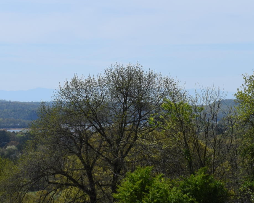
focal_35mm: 156
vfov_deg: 9.8
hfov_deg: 12.1
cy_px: 14
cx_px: -58
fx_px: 1173
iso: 200
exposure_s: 1/500
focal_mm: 34
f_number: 11
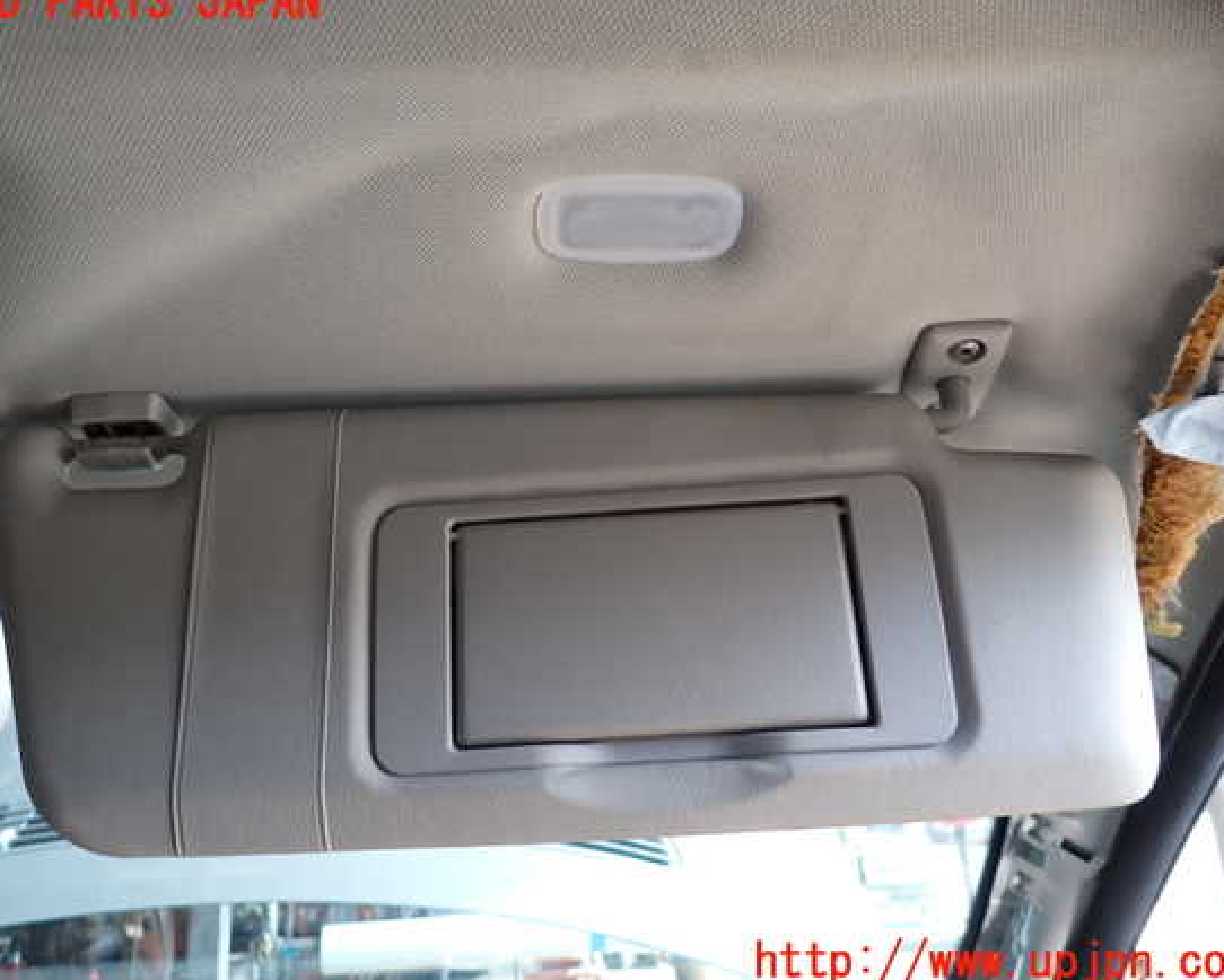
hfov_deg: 64.0
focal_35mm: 27
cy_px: 483
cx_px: 587
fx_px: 978
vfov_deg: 53.2
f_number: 2
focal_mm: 4.5
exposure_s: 1/125
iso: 100
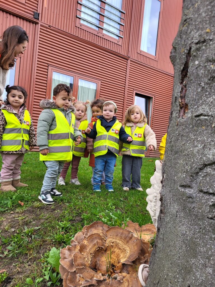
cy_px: 144
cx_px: 108
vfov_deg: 67.3
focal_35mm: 26
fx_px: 215
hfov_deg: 53.1
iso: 40
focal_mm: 5.4
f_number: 1.8
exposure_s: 1/125
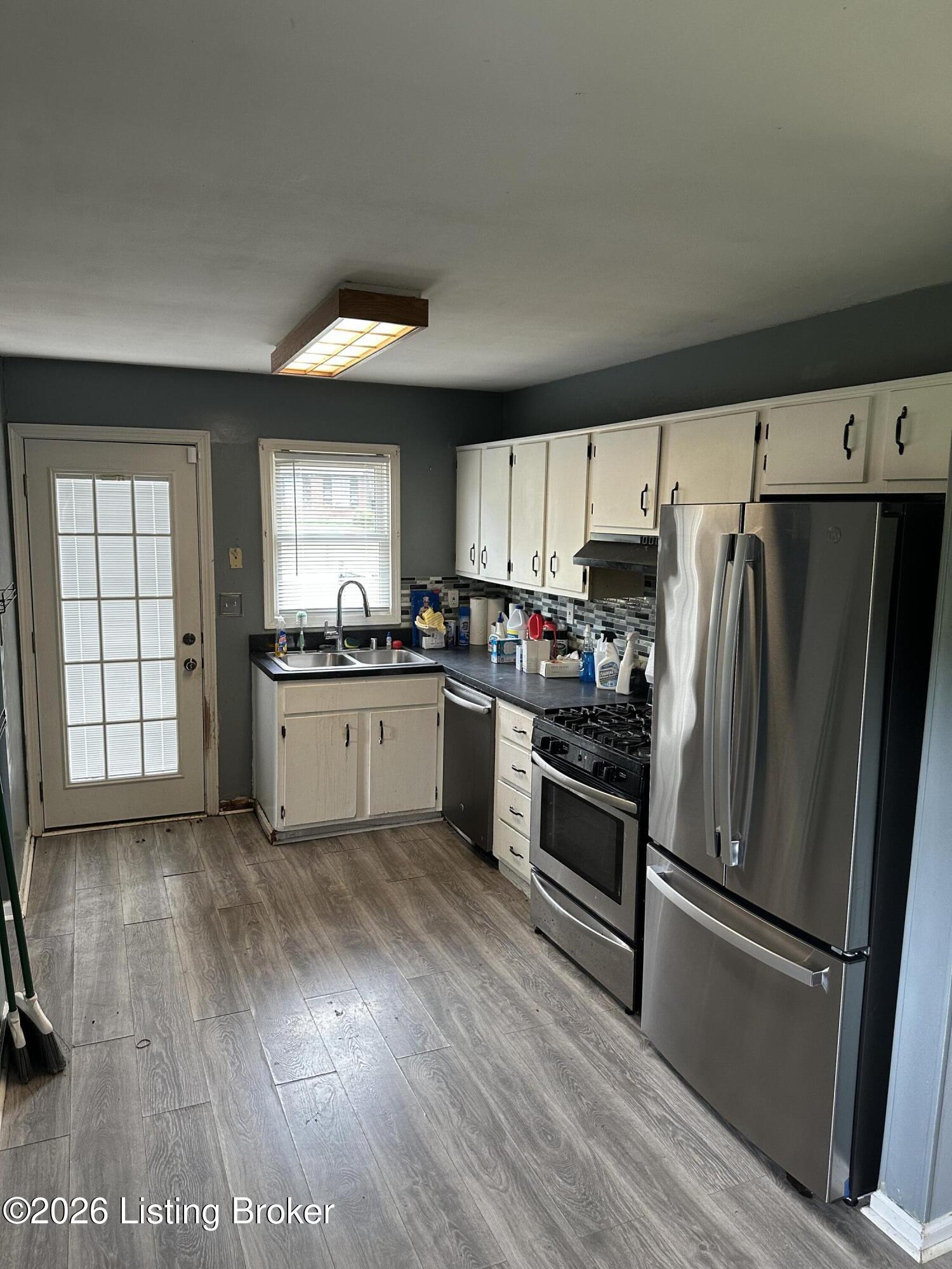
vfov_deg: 71.6
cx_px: 476
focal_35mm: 24
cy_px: 634
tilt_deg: -8.7
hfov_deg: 56.8
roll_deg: -1.6
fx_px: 880
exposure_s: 1/86
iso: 250
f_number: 1.78
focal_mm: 6.86
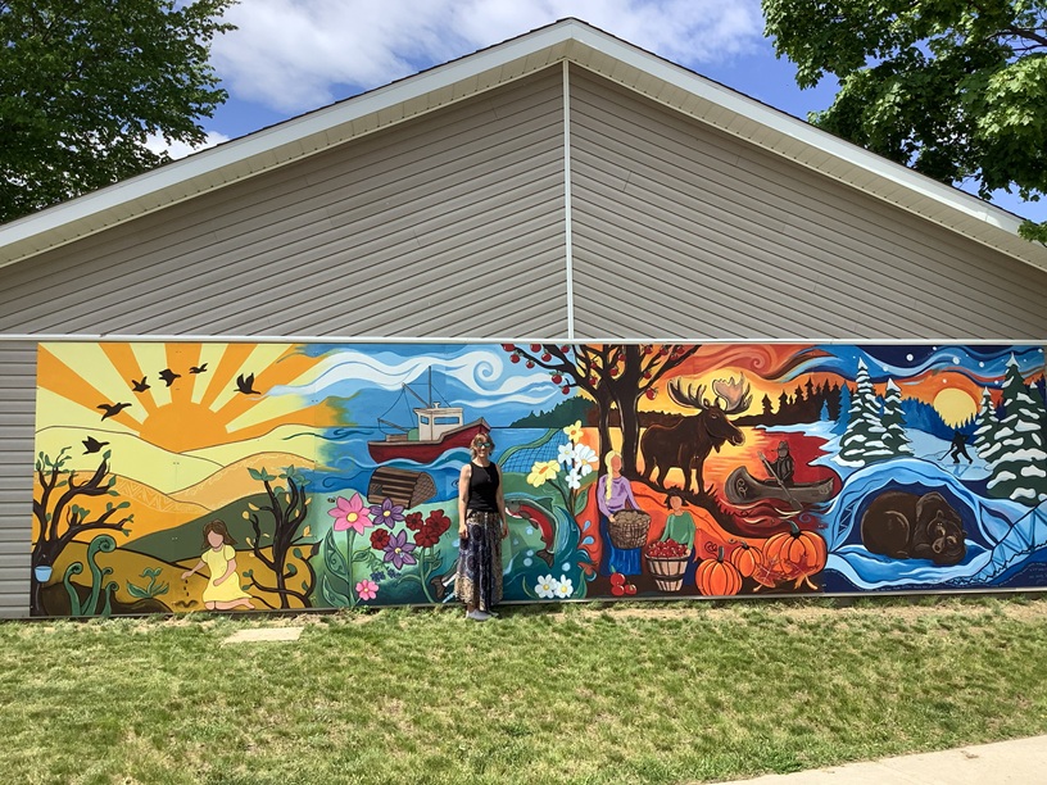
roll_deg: +0.6
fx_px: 938
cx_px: 524
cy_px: 392
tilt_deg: +4.1
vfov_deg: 45.4
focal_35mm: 31
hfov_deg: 58.4
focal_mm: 3.3
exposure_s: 1/1199
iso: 25
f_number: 2.4
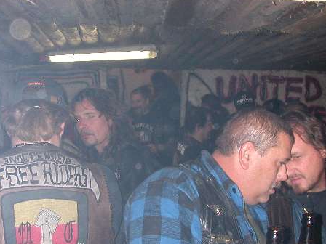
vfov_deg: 32.8
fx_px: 414
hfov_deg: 42.9
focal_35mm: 44
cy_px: 140
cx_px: 152
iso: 200
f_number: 4.5
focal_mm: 5.6
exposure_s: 1/59.9
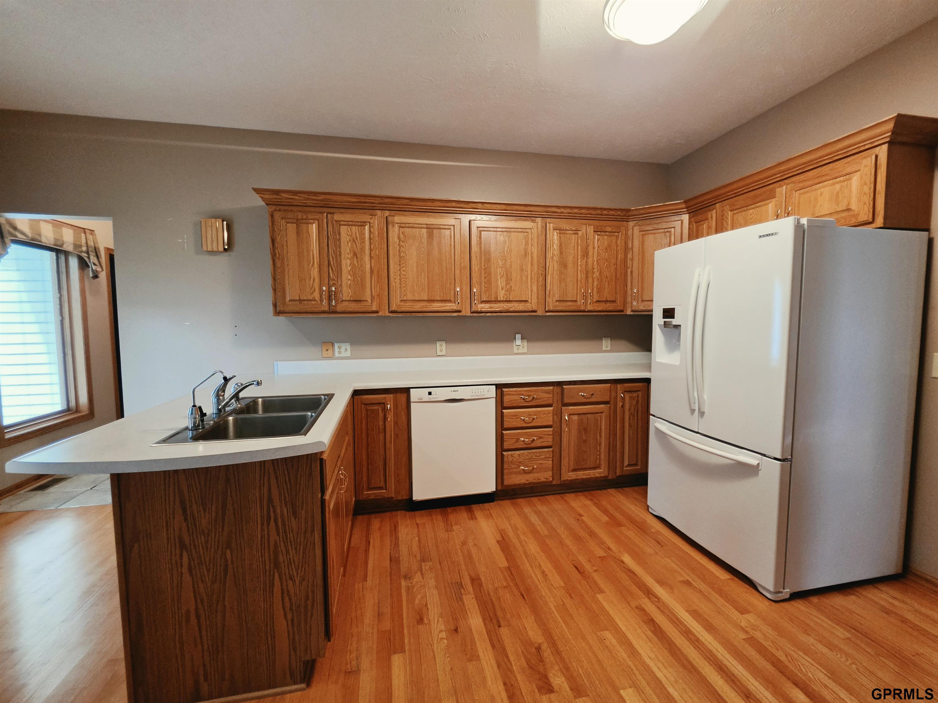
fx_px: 352
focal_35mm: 13
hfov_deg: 106.2
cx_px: 469
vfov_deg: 89.9
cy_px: 352
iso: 250
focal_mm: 2.2
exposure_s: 1/120
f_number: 1.9
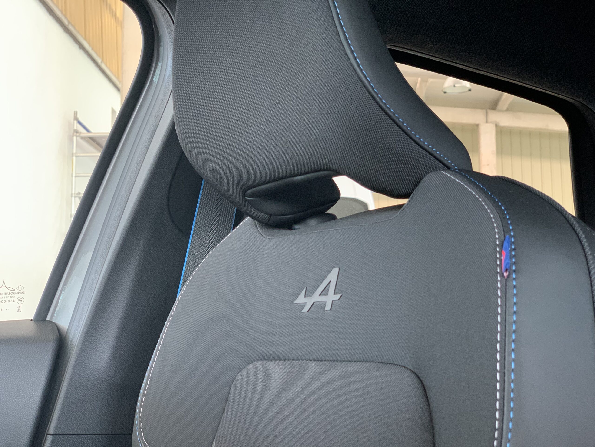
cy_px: 224
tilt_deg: +8.5
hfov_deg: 36.8
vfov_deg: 28.0
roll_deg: +0.0
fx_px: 894
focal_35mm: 52
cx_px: 298
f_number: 2.4
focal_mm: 6
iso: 320
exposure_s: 1/60
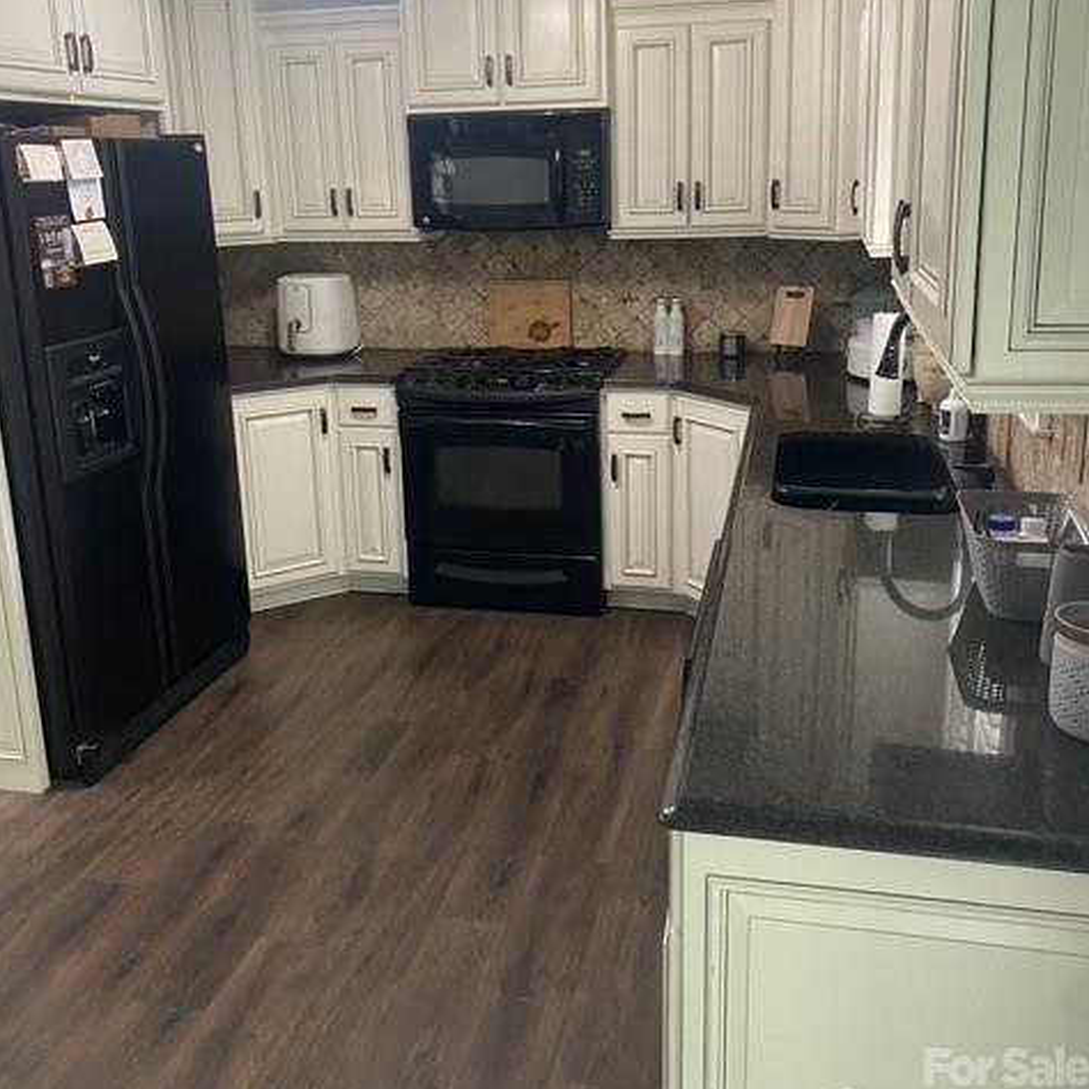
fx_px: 1103
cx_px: 544
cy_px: 418
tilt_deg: -13.6
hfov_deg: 52.5
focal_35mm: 31
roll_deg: +3.3
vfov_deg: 52.1
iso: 200
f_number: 1.8
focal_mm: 4.25
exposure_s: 1/60
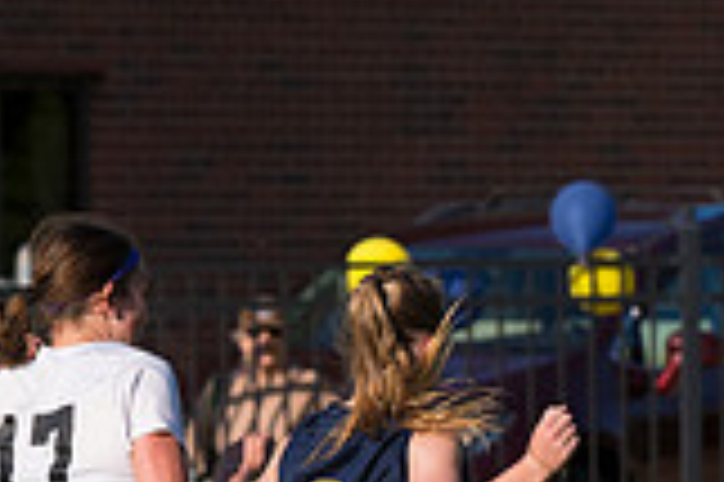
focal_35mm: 1055
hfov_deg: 2.0
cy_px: 707
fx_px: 21195
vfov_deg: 1.3
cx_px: 387
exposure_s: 1/1600
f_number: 5.6
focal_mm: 195
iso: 250
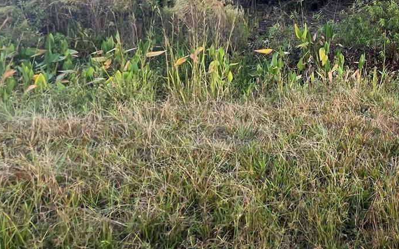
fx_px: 348
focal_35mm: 32
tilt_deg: +2.3
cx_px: 438
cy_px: -60
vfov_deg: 31.9
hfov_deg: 45.1
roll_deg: -2.1
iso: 64
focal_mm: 1.57
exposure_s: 1/99
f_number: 1.8
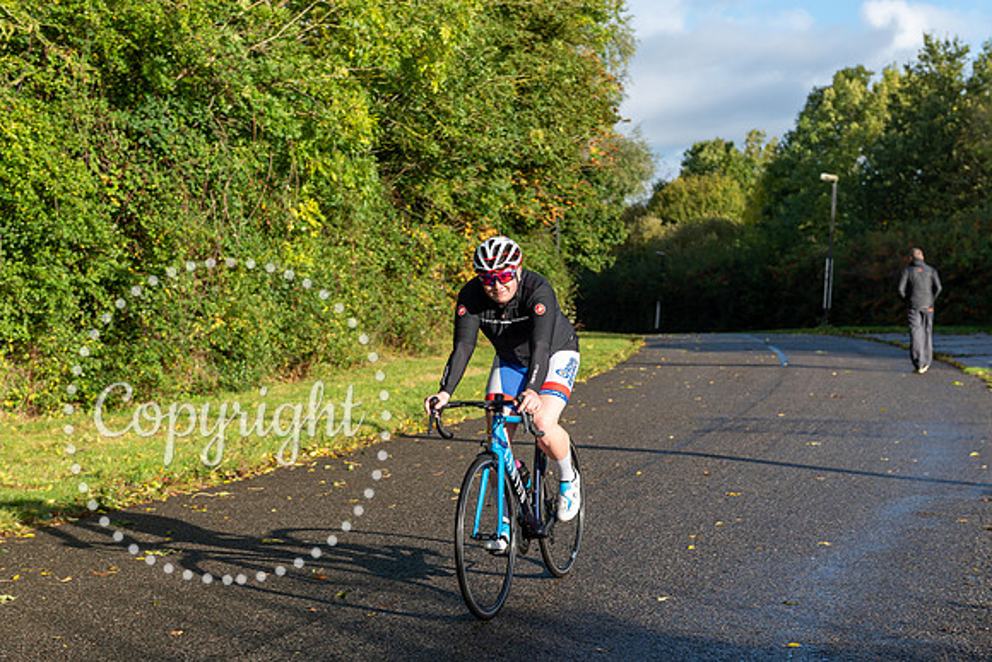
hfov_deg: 33.4
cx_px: 496
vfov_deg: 22.6
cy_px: 331
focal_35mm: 60
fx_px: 1654
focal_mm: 60
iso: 100
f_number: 4
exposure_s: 1/400
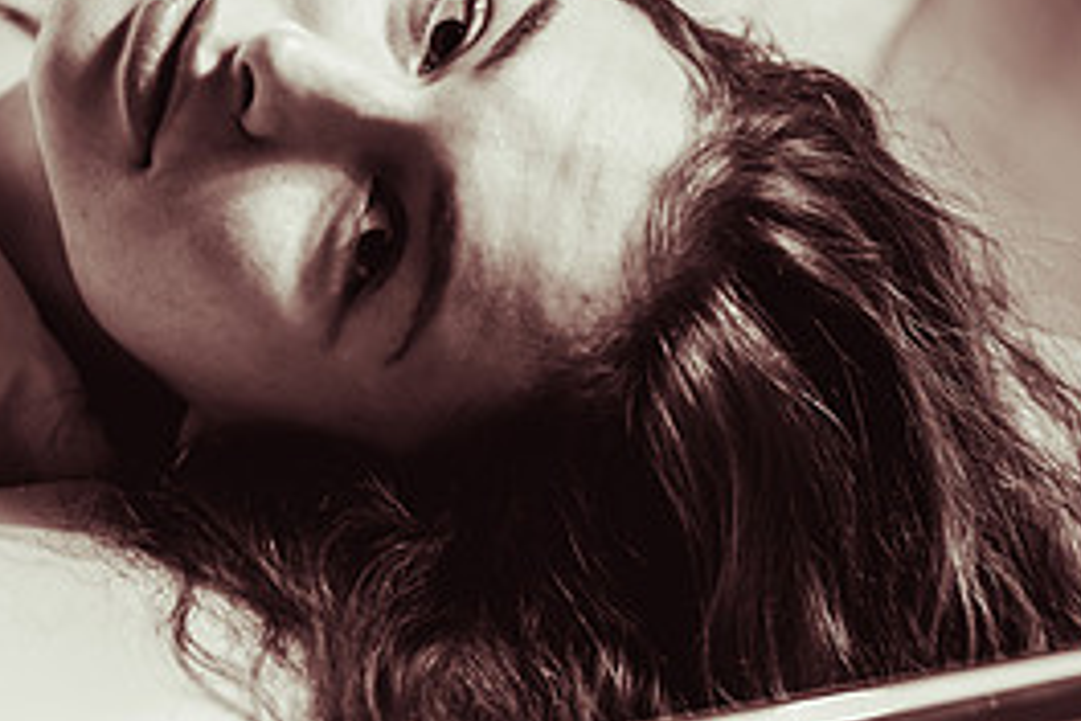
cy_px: 301
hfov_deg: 10.9
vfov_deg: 7.3
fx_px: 5615
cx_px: -33
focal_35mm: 187
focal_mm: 85
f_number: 1.8
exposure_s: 1/200
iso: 400
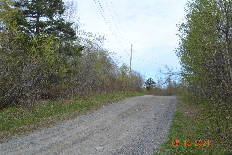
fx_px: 251
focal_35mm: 39
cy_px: 78
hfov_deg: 49.6
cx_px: 116
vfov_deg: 34.2
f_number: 7.1
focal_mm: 26
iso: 100
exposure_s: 1/200
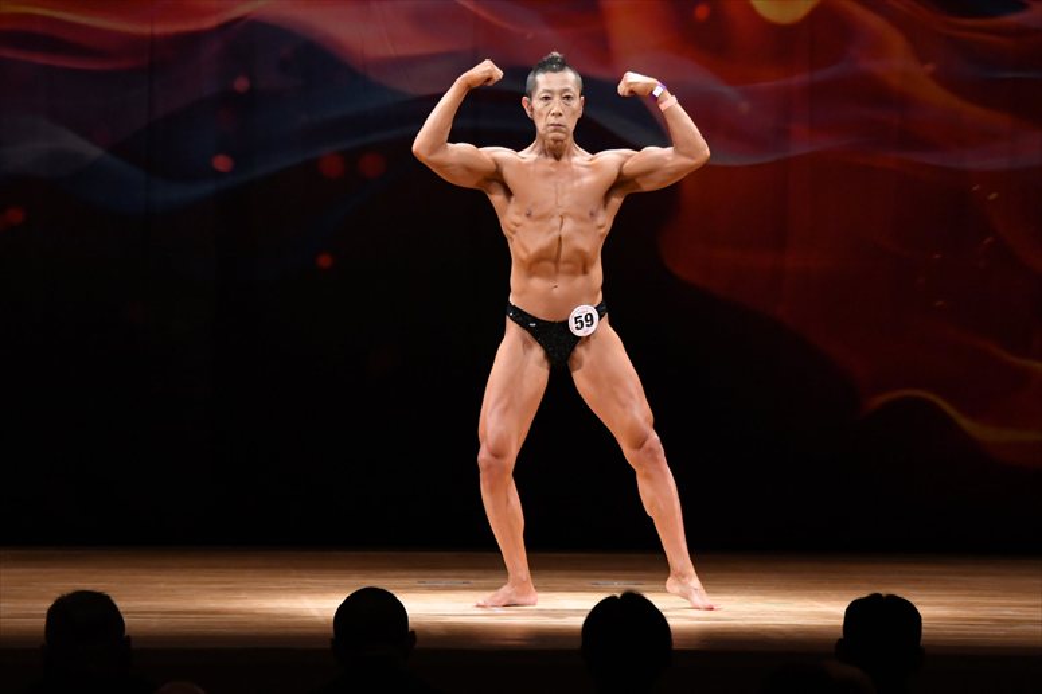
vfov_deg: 6.3
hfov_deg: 9.5
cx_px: 521
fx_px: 6278
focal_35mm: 217
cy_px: 347
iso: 4000
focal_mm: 145
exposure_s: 1/400
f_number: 5.6
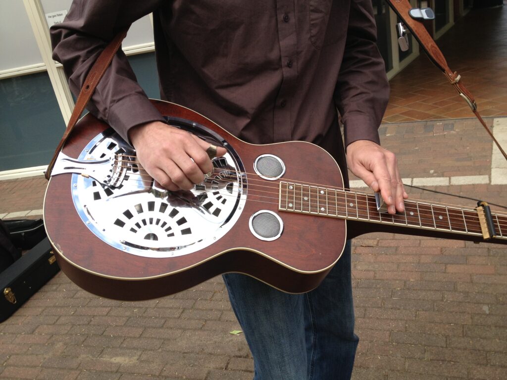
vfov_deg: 40.7
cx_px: 254
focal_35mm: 35
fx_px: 513
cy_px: 190
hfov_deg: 52.6
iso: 50
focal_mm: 4.28
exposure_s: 1/488
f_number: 2.4
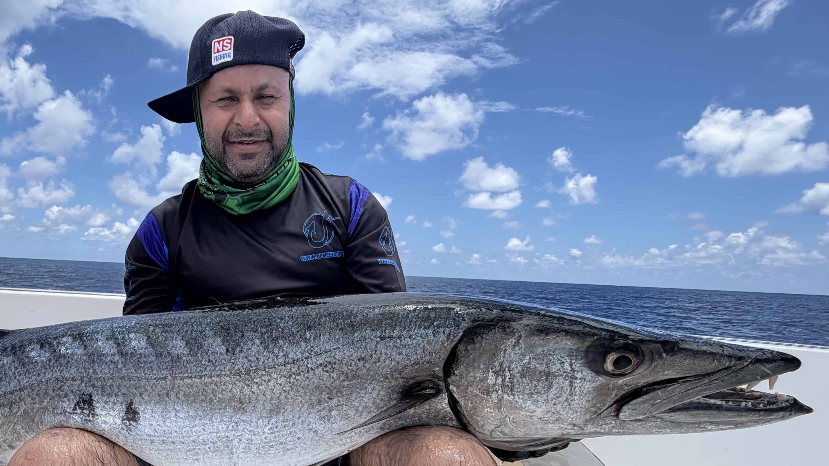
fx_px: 528
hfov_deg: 73.3
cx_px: 258
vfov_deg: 45.7
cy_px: 360
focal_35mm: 24
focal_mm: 2.2
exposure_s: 1/1211
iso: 20
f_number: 2.2
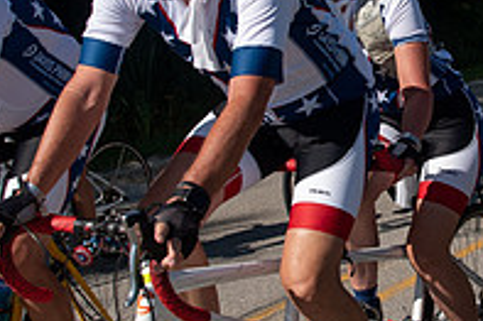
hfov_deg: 22.1
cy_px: 109
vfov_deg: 15.1
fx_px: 1206
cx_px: 430
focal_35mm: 90
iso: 200
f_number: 6.3
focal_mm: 27
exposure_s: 1/640
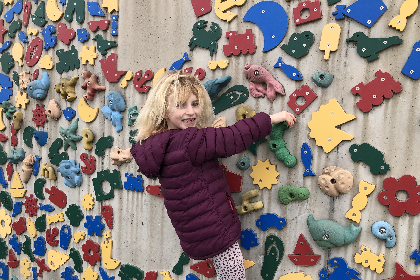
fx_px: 350
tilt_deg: -5.8
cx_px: 211
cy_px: 162
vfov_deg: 43.5
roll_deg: -3.1
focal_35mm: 30
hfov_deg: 61.9
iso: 20
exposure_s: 1/360
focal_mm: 3.99
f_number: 1.8
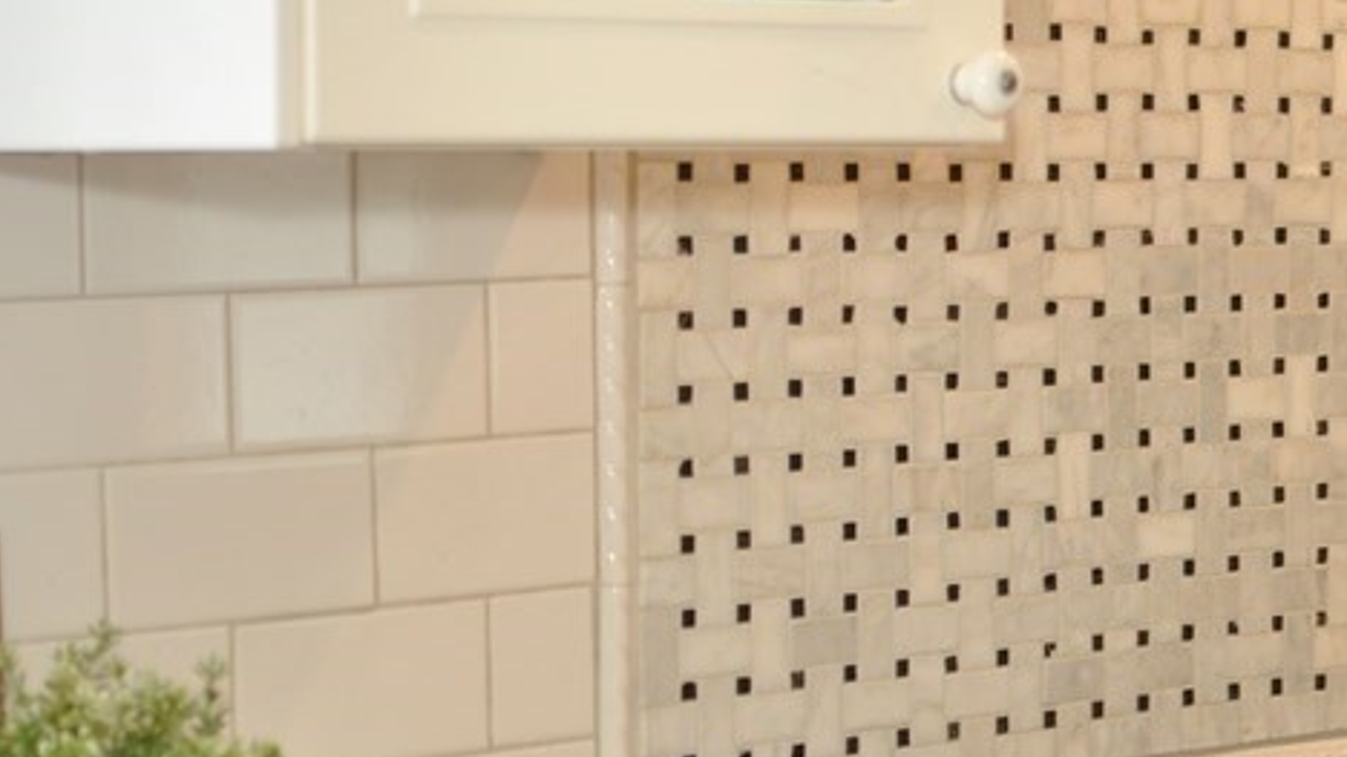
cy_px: 466
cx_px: 1284
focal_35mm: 120
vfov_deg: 10.1
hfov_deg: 17.5
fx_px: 4290
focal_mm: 35
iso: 400
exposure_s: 1/200
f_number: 2.5
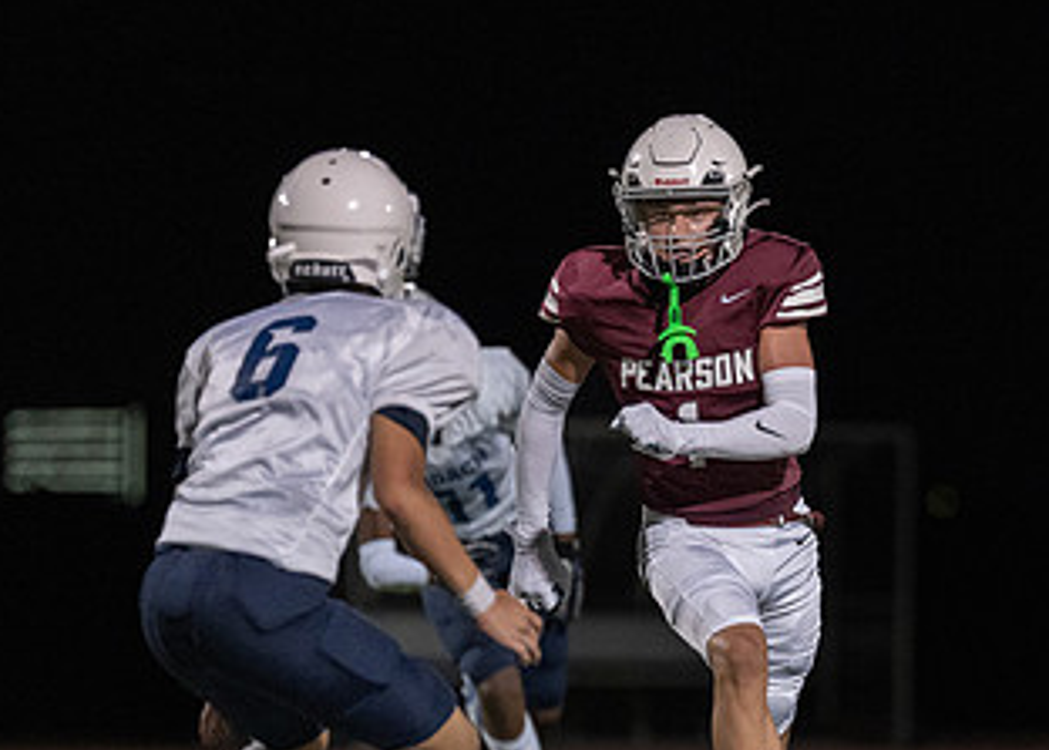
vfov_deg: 3.0
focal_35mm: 481
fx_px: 14333
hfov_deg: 4.2
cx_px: 901
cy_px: 570
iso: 3200
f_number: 2.8
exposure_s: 1/1000
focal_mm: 200
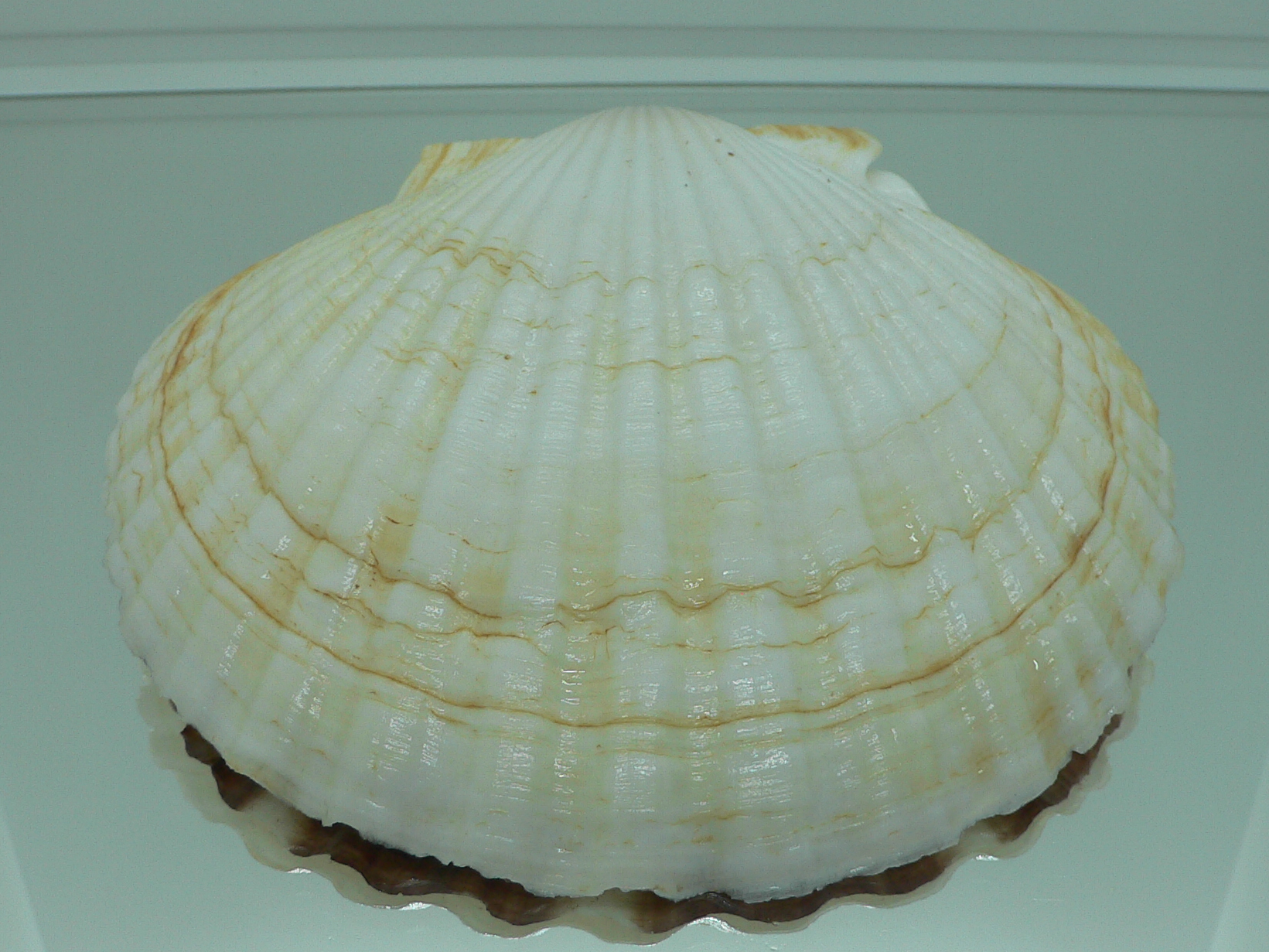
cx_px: 655
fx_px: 1576
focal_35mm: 43
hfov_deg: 43.8
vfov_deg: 33.6
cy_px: 479
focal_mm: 4.6
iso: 80
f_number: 2.8
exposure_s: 1/80
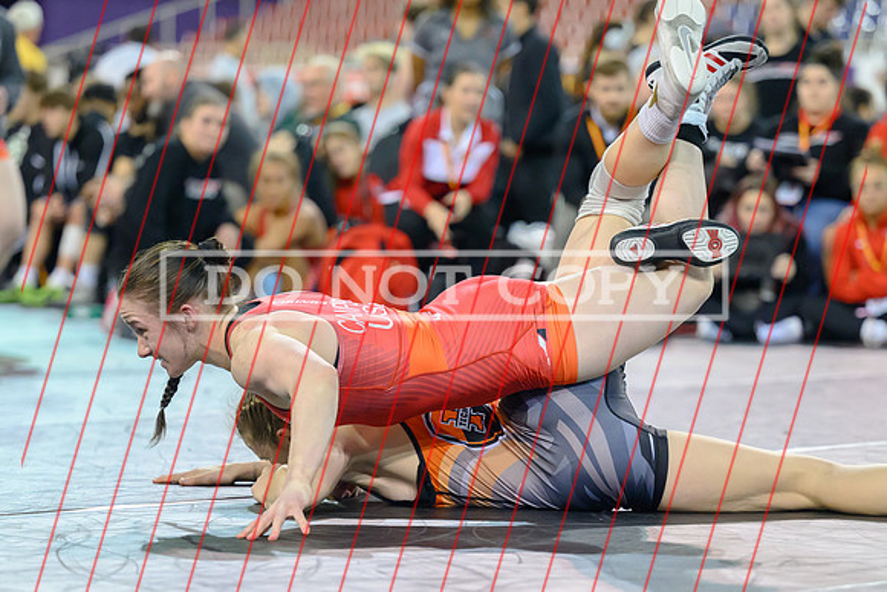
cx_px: 451
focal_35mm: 157
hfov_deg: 13.0
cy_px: 392
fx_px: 3878
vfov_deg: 8.7
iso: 5000
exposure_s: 1/800
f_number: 2.8
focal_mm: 115
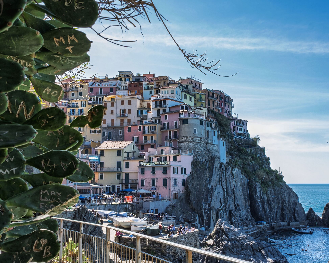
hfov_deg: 49.1
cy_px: 129
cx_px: 170
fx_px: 360
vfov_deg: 40.1
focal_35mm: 37
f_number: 11
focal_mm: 21.2
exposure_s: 1/30
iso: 250
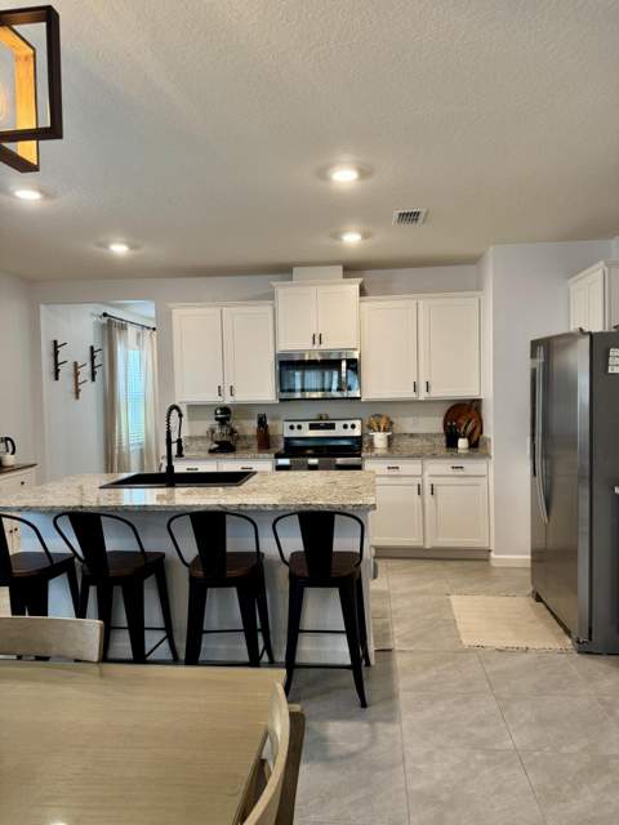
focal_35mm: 24
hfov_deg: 56.8
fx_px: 572
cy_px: 412
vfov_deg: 71.6
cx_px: 310
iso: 125
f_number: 1.78
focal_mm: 6.76
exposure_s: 1/60
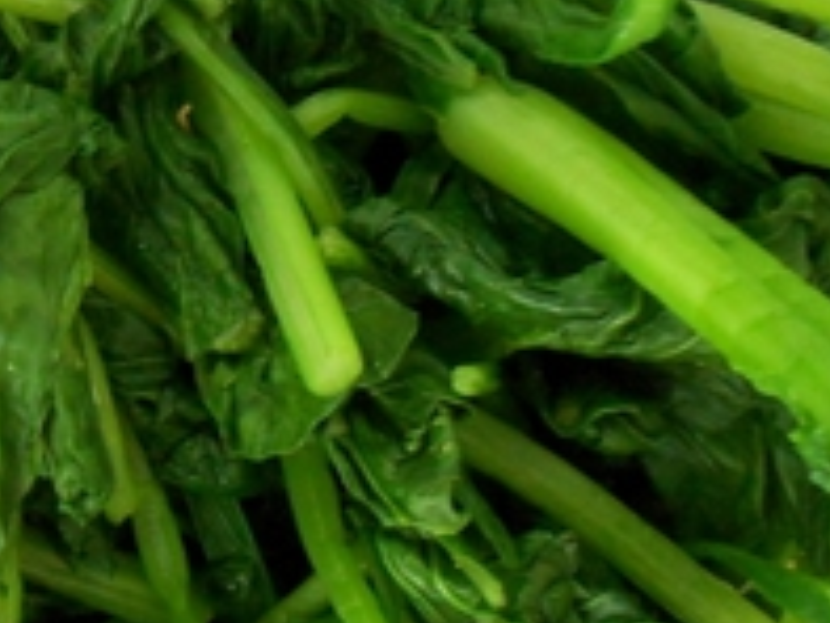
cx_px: -164
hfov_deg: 22.7
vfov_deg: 18.7
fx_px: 1895
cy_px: 362
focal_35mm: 79
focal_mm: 4.6
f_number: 3.5
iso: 400
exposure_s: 1/15
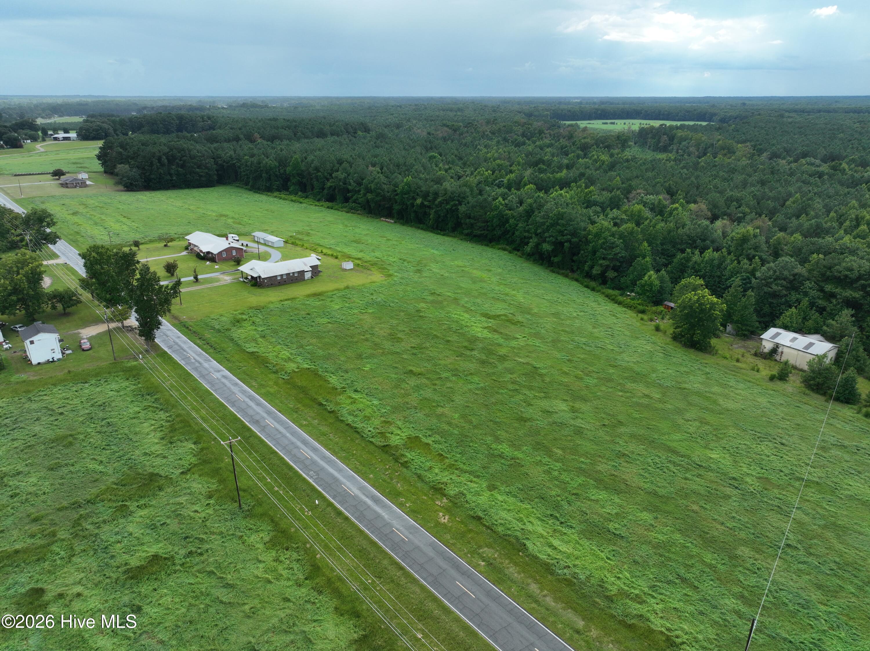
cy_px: 326
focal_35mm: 24
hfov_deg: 71.6
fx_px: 603
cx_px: 435
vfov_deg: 56.8
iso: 140
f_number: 2.8
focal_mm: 12.29
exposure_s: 1/1000
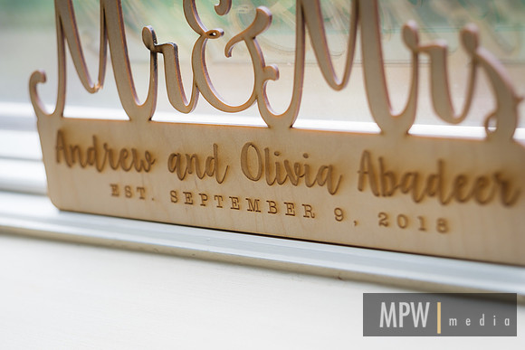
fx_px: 1225
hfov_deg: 24.2
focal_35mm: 84
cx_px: 262
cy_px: 175
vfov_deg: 16.3
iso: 200
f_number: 2.8
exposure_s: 1/125
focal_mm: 56
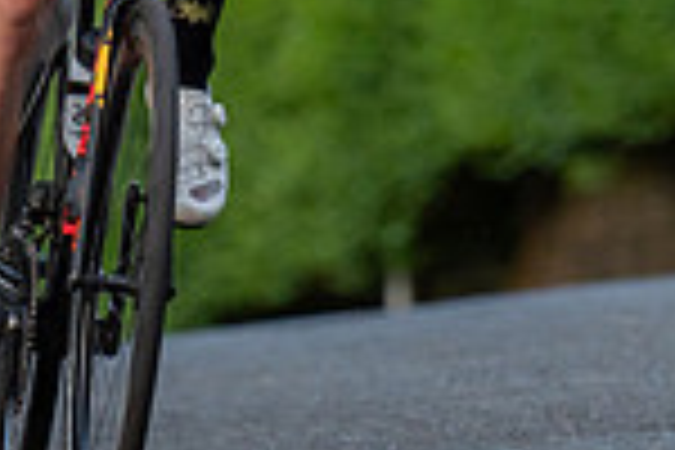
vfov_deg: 1.6
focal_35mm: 856
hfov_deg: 2.4
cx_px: 285
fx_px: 16049
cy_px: -605
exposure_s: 1/1000
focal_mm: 154
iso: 1250
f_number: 2.8
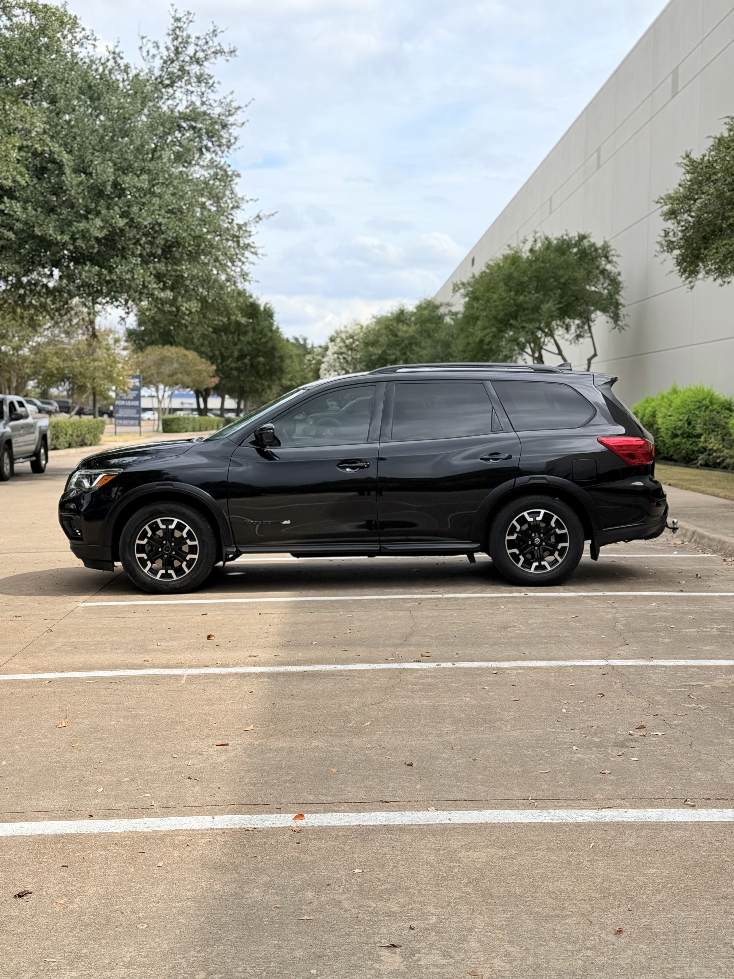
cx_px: 367
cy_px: 490
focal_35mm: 48
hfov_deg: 30.3
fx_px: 1357
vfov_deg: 39.7
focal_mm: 6.76
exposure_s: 1/4329
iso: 64
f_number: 1.78
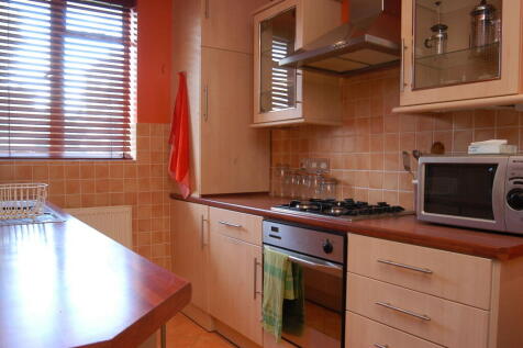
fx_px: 436
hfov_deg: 61.9
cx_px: 262
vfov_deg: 43.6
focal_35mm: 30
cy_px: 174
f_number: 13
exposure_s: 1/3
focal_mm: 20
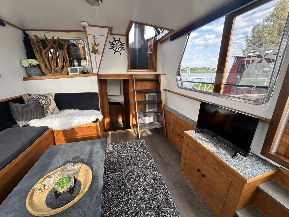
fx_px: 117
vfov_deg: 85.7
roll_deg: -0.3
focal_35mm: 14
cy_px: 108
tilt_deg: -18.6
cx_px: 144
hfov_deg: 102.1
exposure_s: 1/99
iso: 40
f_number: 2.2
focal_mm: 2.22
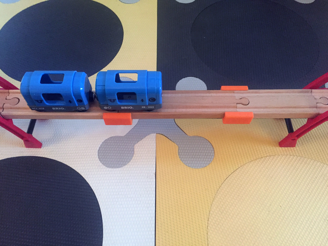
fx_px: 275
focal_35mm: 29
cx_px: 164
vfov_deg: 48.2
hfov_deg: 61.7
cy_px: 123
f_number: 2.2
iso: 500
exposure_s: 1/15
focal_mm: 4.15
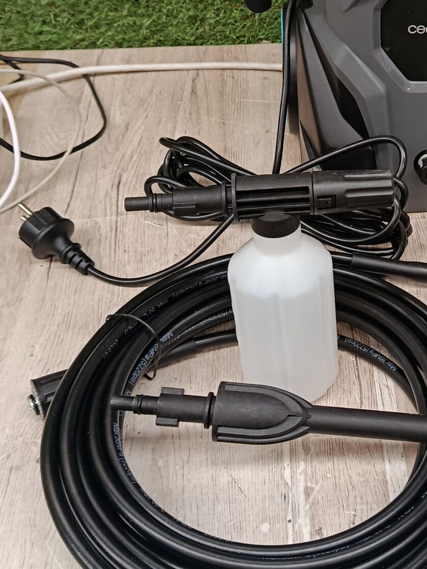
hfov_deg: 25.4
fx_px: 904
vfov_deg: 34.6
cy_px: 195
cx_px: 416
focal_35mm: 55
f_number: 1.7
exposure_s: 1/100
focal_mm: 5.24
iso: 287
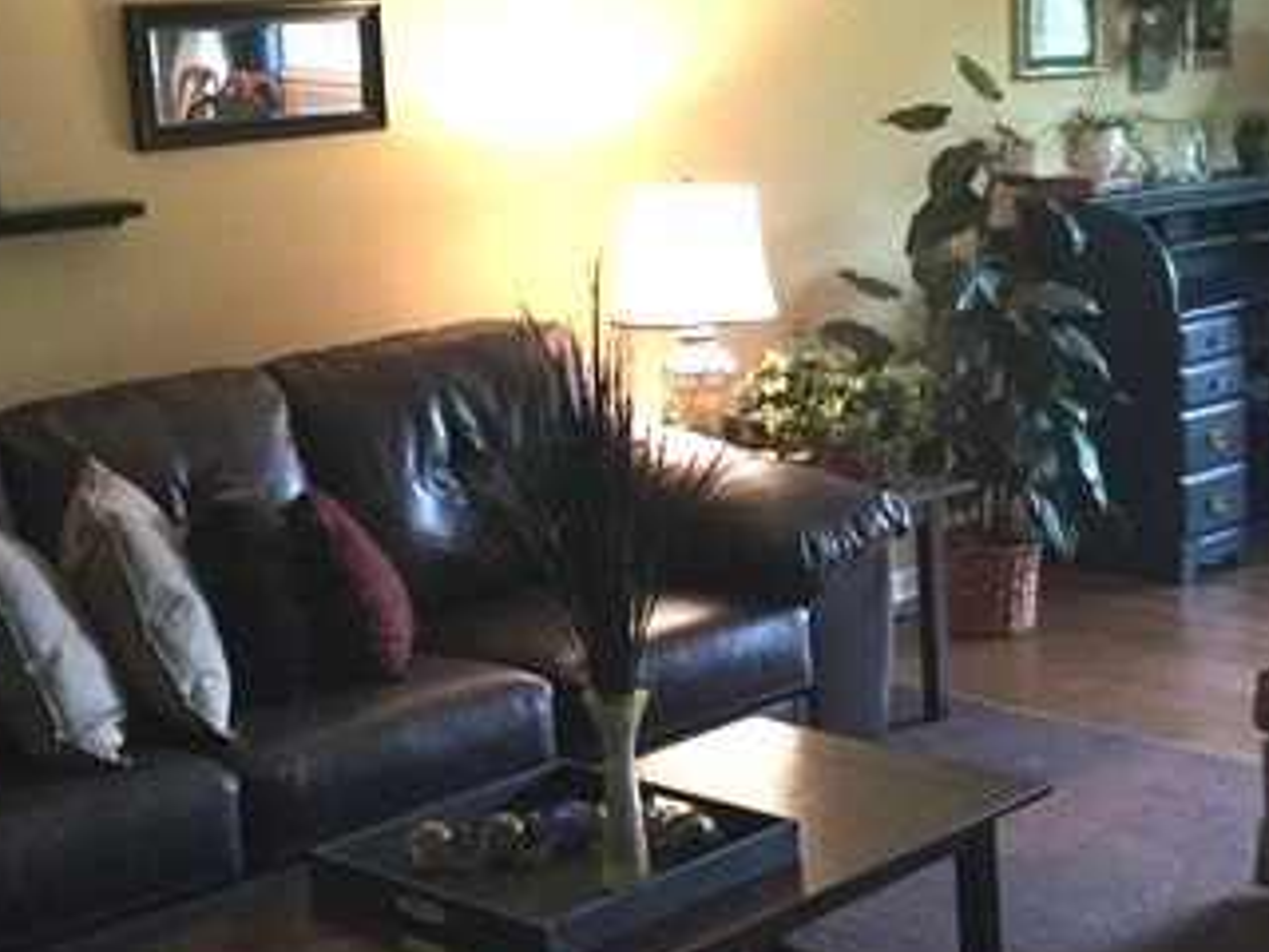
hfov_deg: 31.1
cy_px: 373
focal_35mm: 62
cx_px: 761
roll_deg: +2.6
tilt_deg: -7.8
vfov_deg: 23.6
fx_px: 2273
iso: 200
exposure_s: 1/15
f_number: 2.4
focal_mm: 3.3
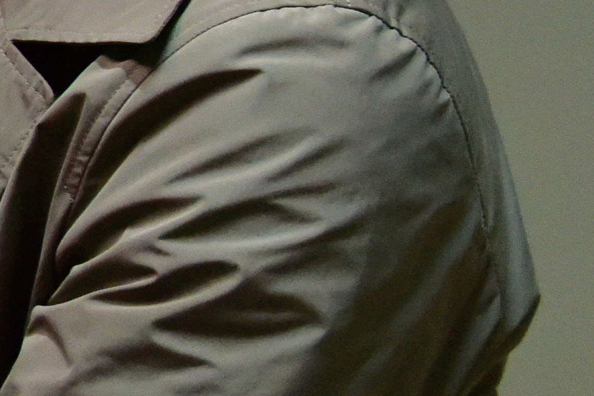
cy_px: -136
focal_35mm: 183
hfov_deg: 8.9
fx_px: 3020
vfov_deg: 7.4
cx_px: -1251
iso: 4000
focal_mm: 29
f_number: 4
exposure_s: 1/60
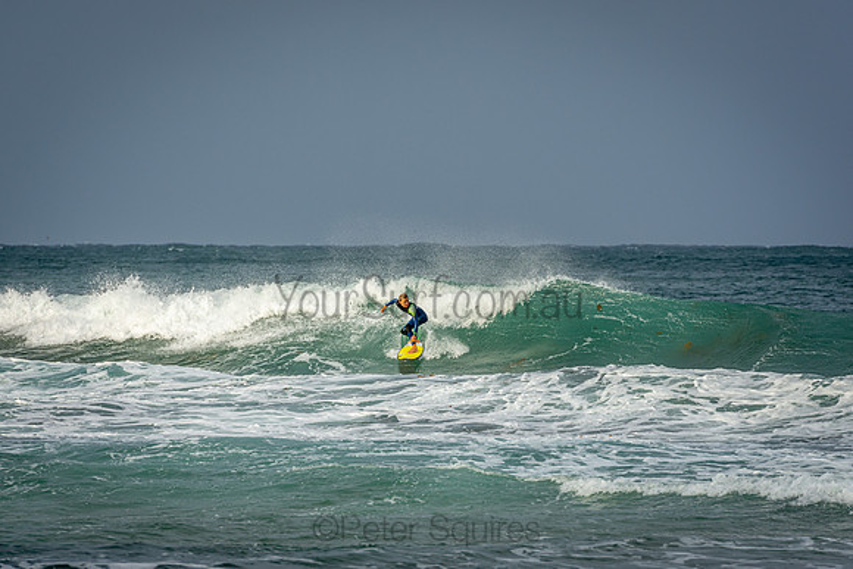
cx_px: 426
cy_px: 284
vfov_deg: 4.5
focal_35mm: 308
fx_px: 7295
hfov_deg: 6.7
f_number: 5.6
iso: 200
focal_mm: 200
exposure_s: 1/800
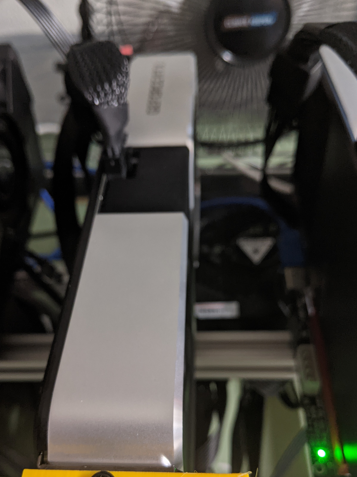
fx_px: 468
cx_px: 168
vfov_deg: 53.5
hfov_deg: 41.8
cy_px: 293
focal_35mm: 34
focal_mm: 4.44
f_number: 1.8
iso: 347
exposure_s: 1/40.1
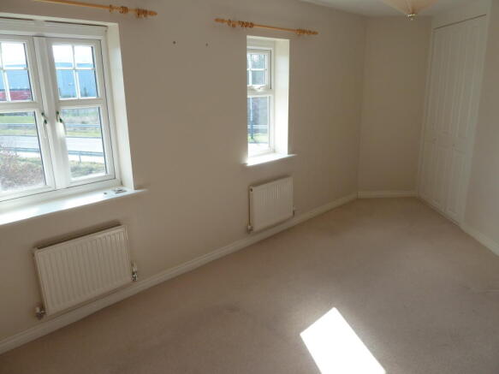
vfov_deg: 54.9
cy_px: 187
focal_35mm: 25
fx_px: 360
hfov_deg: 69.4
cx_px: 250
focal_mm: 4.1
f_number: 3.3
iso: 80
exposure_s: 1/80
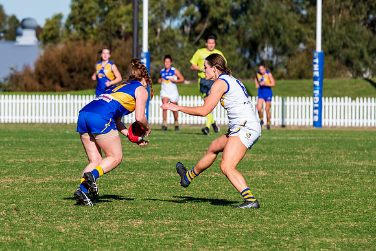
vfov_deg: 3.4
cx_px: 95
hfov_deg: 5.1
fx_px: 4211
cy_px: 88
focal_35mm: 403
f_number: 9
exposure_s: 1/2000
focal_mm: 260
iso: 800
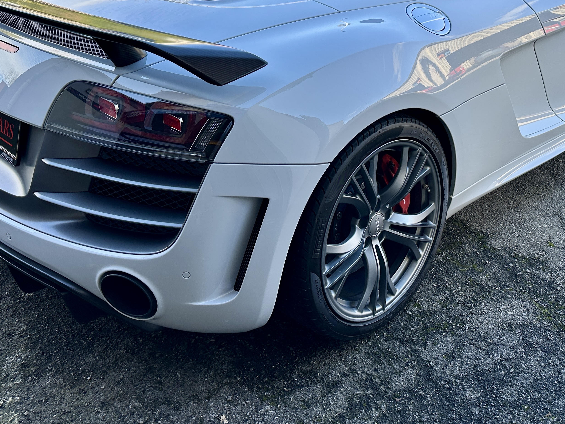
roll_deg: +0.0
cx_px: 344
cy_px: 87
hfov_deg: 47.5
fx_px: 637
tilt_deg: -21.2
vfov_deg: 35.7
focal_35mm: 39
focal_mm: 6.86
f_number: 1.78
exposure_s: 1/672
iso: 80
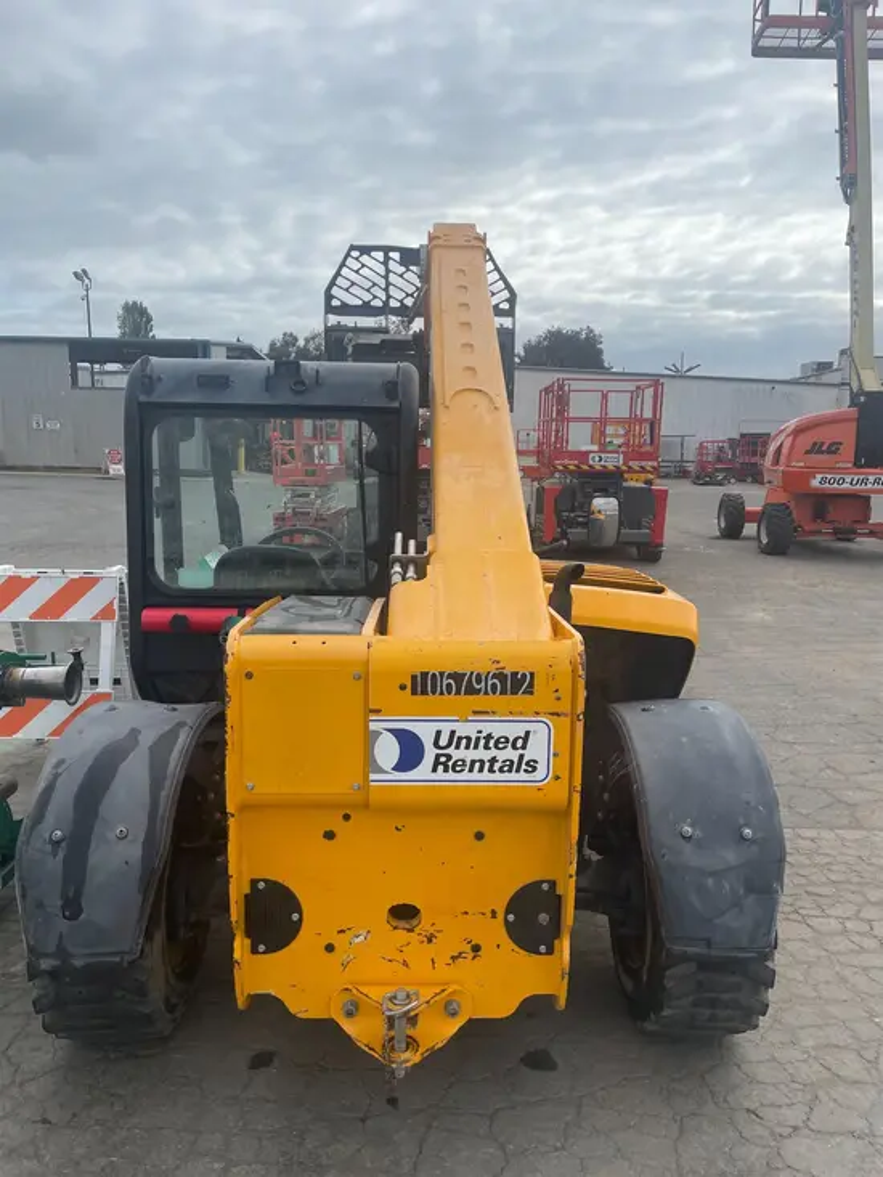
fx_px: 884
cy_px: 588
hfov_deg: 53.1
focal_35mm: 26
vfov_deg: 67.3
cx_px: 442
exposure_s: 1/5051
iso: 32
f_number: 1.6
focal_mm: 4.2
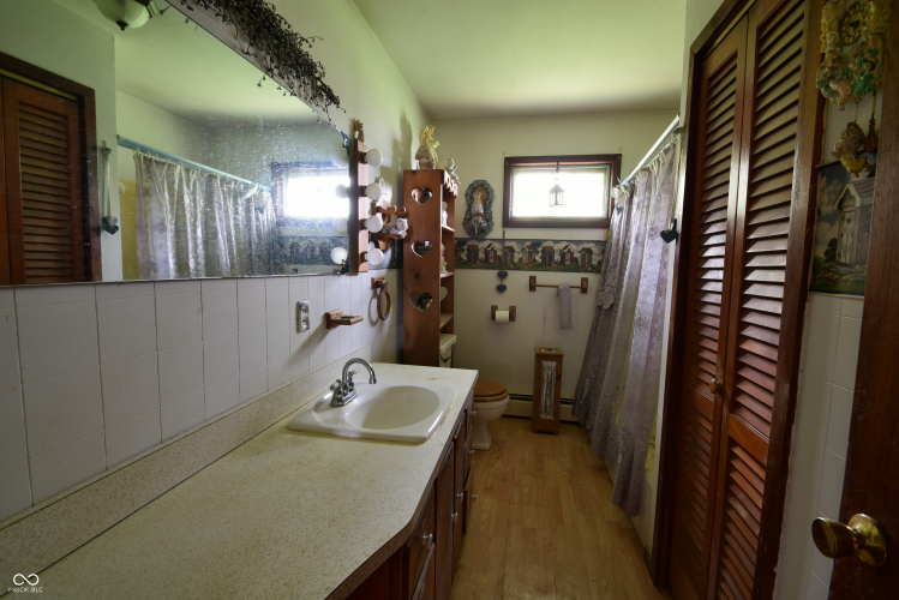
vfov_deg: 77.4
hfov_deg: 100.4
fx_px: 375
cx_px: 450
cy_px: 300
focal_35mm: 15
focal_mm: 10
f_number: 10
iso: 100
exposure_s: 8
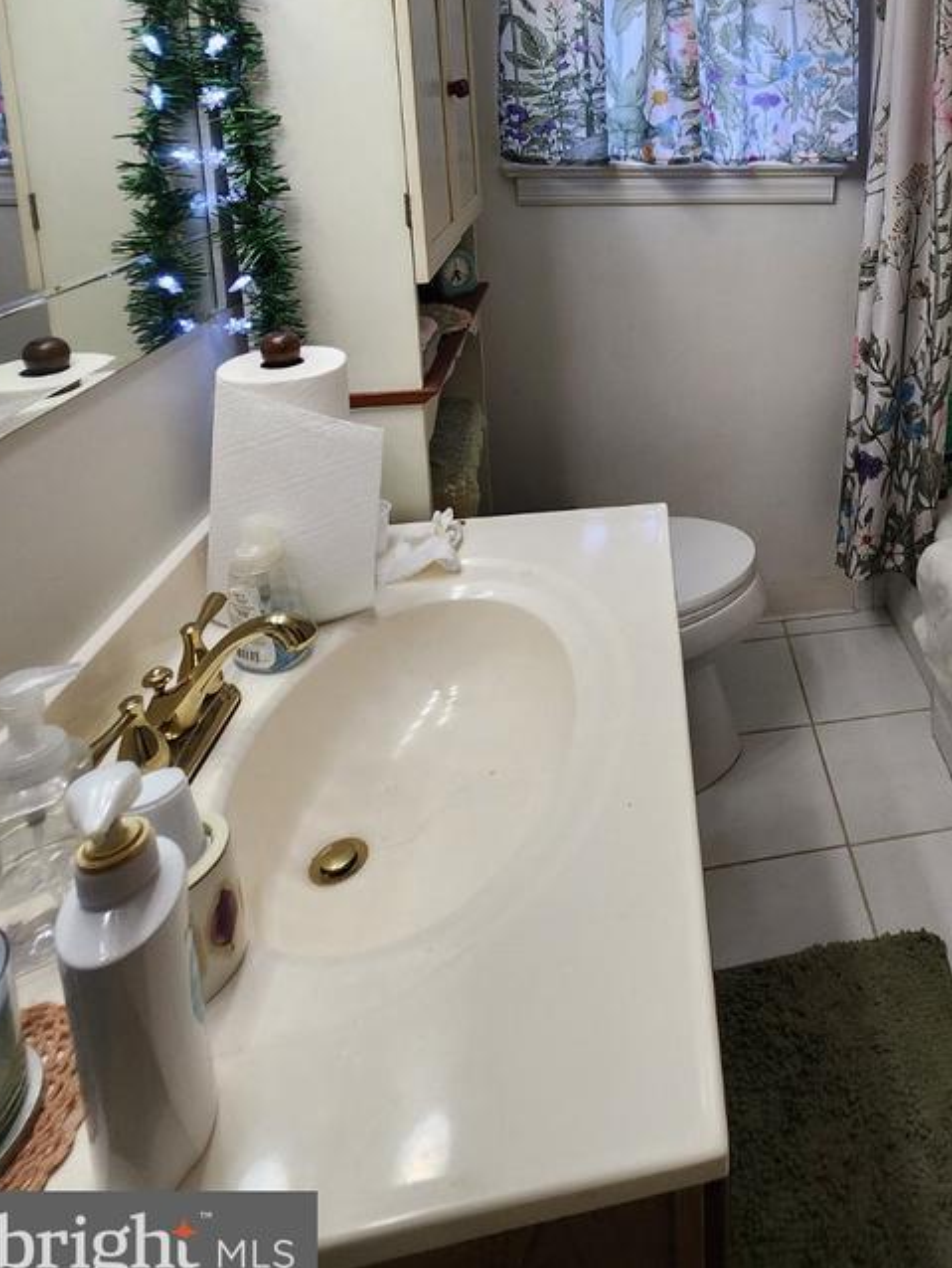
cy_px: 233
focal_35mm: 22
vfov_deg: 68.2
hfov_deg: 56.3
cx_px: 773
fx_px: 806
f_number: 2.2
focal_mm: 1.74
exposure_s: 1/60
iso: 80
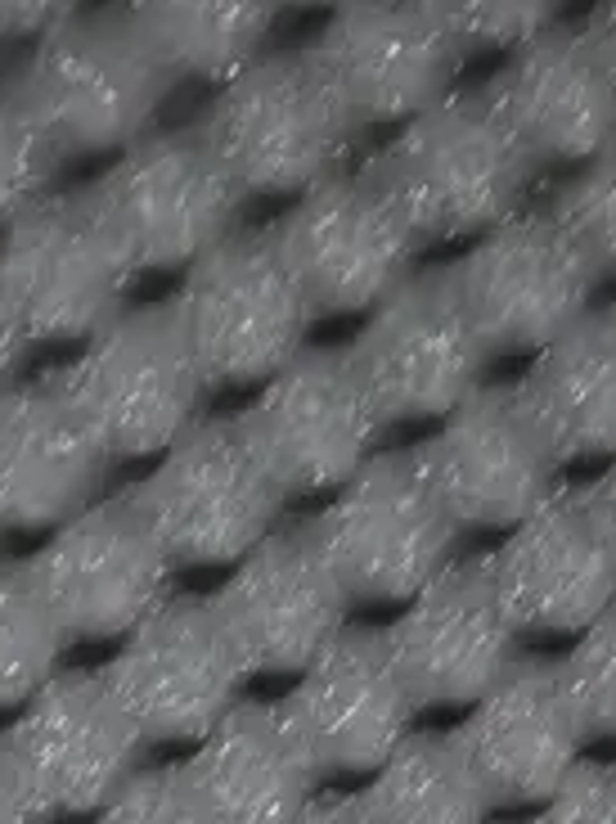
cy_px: 1346
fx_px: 3729
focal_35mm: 157
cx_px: 427
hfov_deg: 9.4
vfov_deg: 11.9
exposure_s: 1/60
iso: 2000
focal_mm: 14
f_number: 3.5
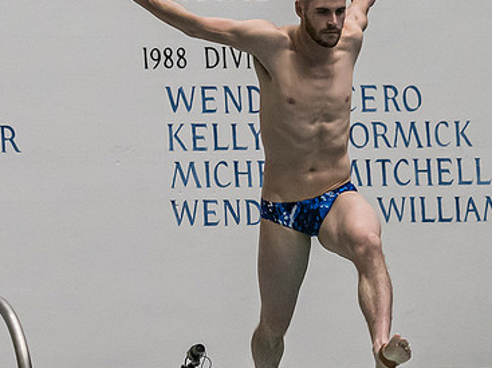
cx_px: 292
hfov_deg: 4.8
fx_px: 5840
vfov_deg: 3.6
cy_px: 106
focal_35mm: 411
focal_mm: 70
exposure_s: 1/1000
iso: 2000
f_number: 2.8
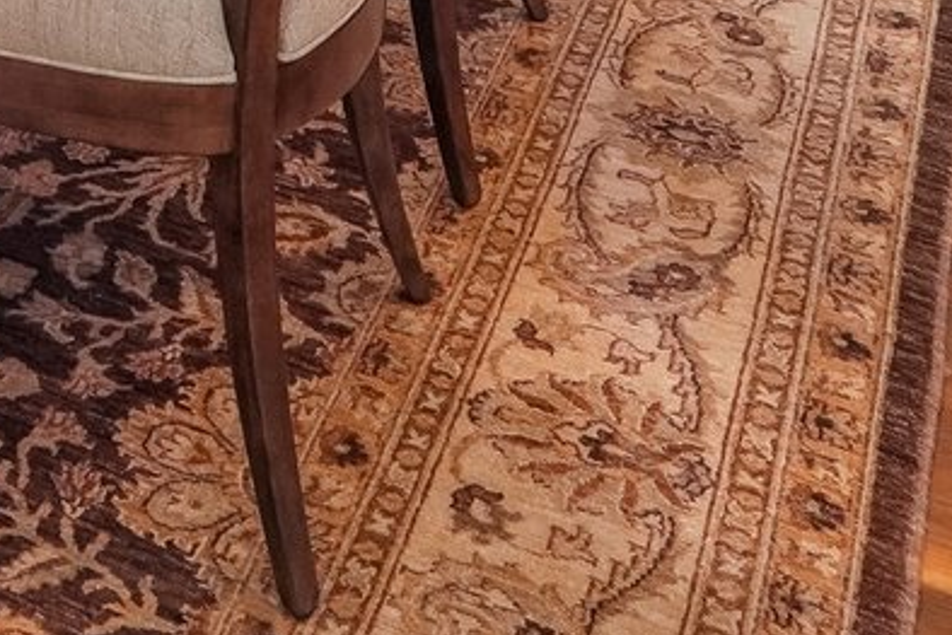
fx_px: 2063
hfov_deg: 23.9
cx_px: -150
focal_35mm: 78
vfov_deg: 12.6
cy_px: -986
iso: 400
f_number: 8
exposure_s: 1/6
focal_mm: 10
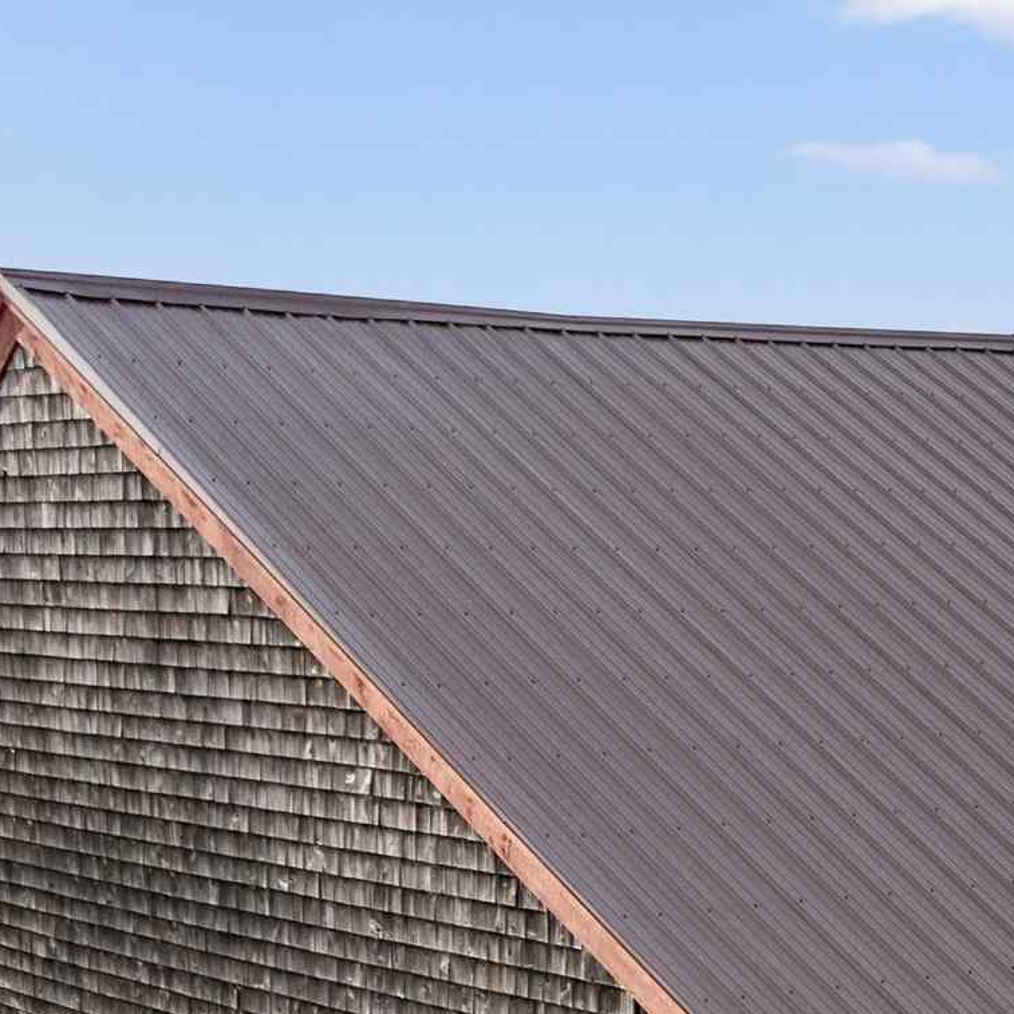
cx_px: 1406
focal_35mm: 86
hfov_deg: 18.4
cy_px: 1476
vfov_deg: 18.2
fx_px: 2850
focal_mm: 12.29
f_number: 2.8
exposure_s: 1/2000
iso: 390
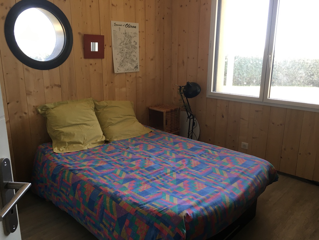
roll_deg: +1.0
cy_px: 120
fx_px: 267
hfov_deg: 61.7
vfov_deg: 48.2
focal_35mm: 29
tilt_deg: -13.6
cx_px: 160
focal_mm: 4.15
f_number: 2.2
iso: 25
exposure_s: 1/33
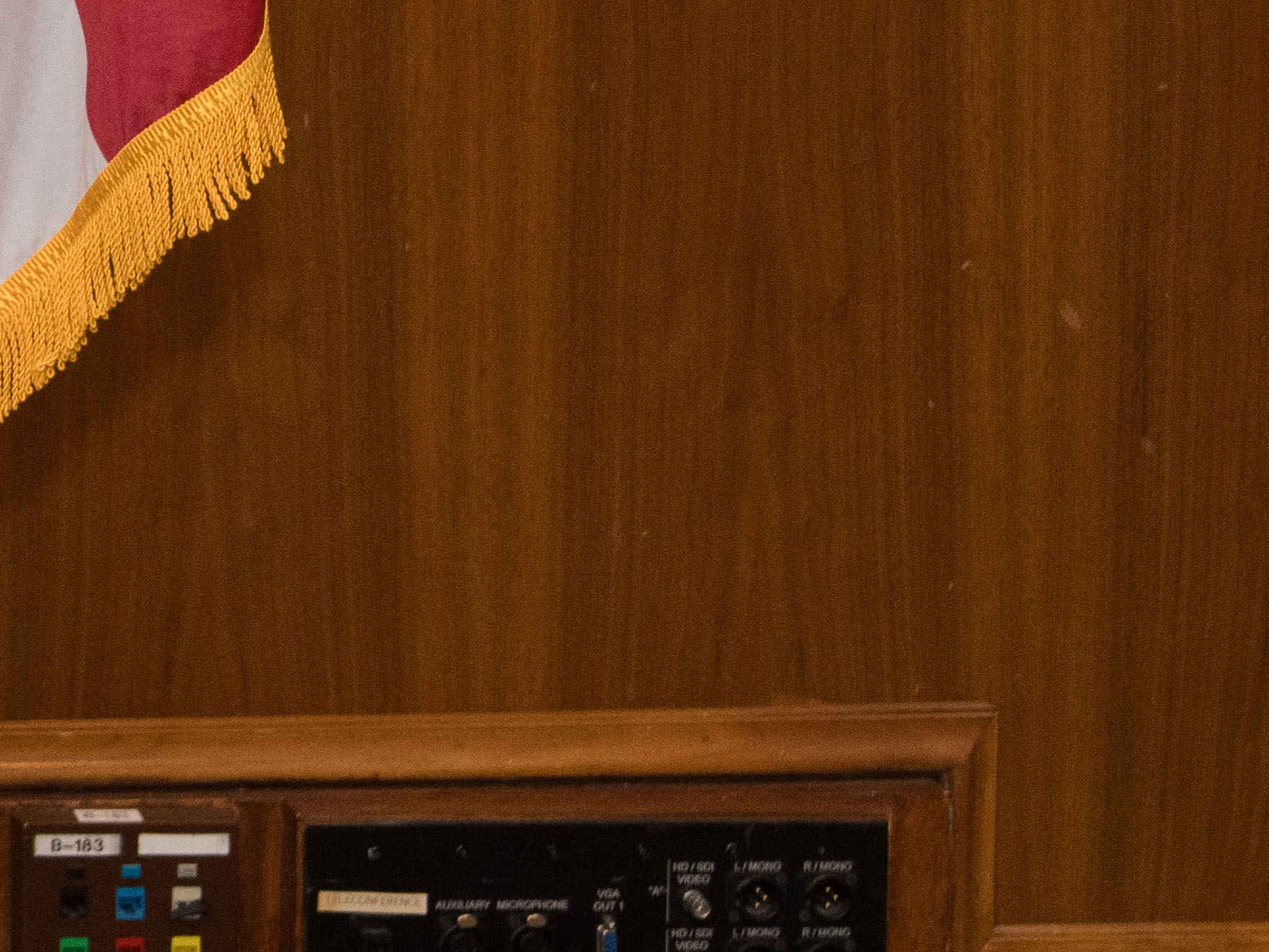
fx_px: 6746
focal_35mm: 184
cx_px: -1724
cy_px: -1086
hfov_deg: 9.6
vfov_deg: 7.7
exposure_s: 1/200
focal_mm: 39
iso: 1600
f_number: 5.6
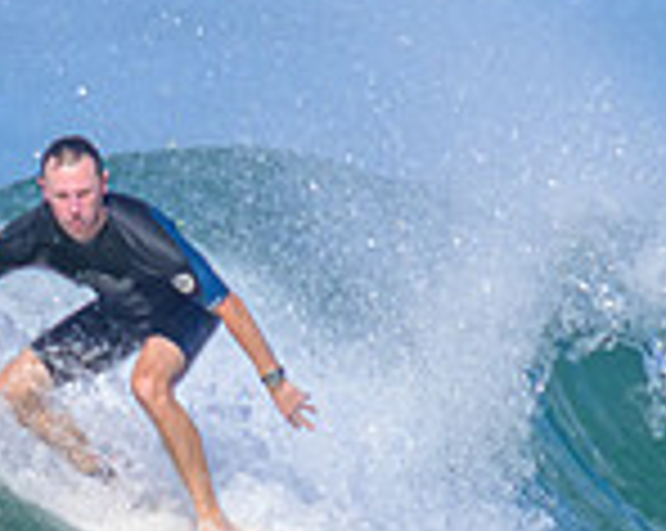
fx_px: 78091
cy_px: 328
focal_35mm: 3967
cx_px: 168
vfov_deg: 0.4
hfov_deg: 0.5
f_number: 11
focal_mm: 800
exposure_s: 1/2000
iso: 1800
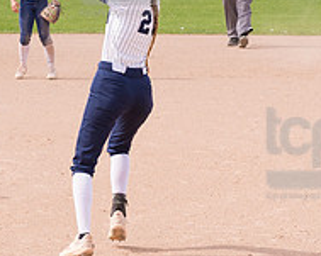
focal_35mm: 235
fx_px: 2231
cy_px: -31
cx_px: 120
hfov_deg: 8.2
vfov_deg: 6.5
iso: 400
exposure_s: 1/1600
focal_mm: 70
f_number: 5.6
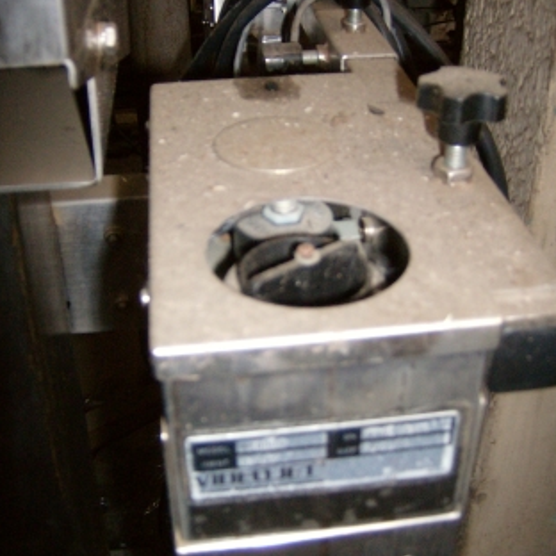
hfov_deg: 39.2
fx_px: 781
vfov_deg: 39.2
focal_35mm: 43
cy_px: 267
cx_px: 279
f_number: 2.8
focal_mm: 6
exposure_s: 1/60
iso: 200
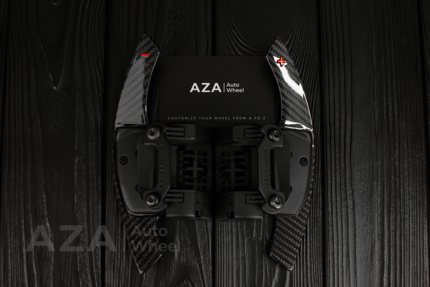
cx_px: 215
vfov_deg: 25.8
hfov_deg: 37.8
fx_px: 627
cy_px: 144
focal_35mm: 52
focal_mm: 35
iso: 500
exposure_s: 1/125
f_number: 6.3
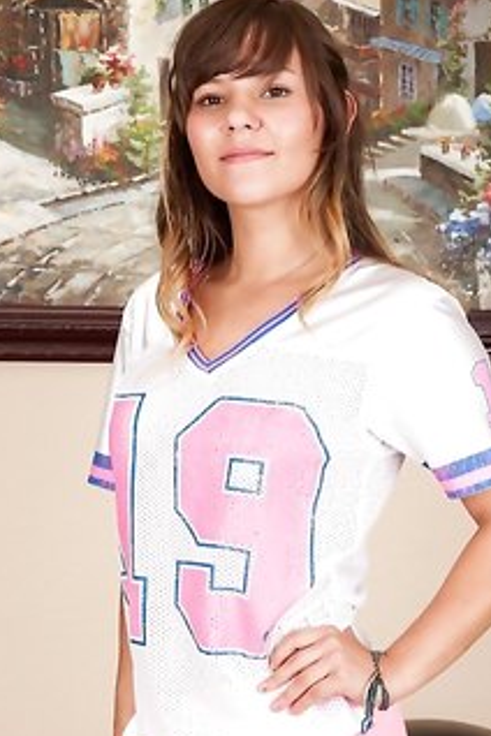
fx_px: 2025
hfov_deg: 13.8
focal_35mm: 99
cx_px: 225
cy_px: 472
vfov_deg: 20.6
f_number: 16
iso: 320
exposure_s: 1/160
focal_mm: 70
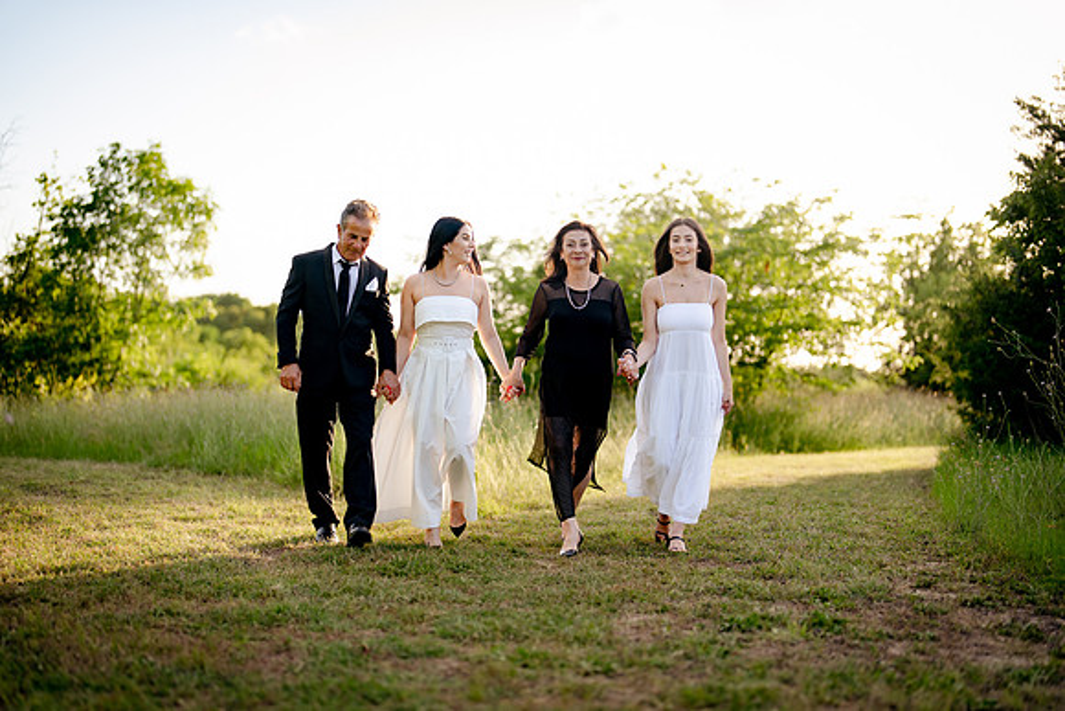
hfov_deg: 39.6
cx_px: 532
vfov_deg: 27.0
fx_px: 1479
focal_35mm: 50
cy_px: 356
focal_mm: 50
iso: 100
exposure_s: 1/1250
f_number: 1.2
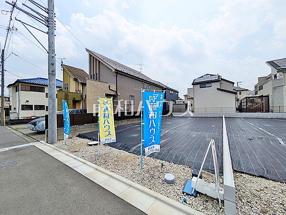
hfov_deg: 102.1
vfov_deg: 85.7
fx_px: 116
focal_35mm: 14
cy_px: 108
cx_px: 143
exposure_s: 1/3704
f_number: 2.2
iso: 50
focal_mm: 1.83
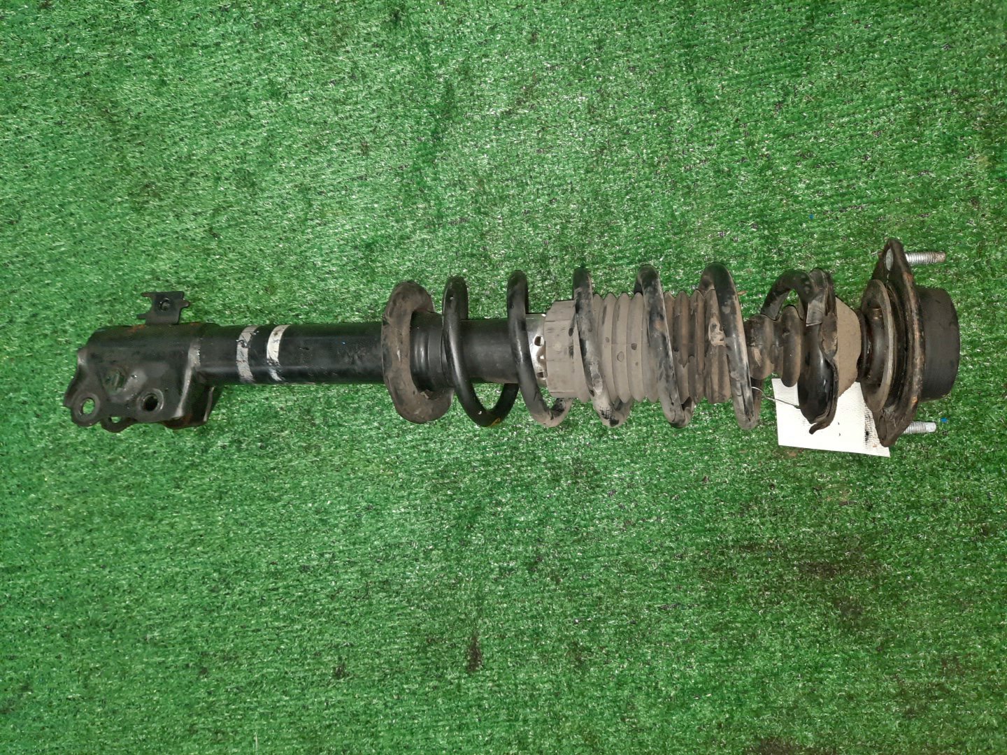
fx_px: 727
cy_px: 378
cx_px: 504
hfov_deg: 69.4
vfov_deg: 54.9
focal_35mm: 25
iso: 327
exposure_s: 1/33
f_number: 2
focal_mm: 4.6
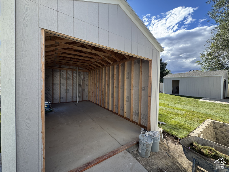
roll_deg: -0.7
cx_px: 114
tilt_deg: -1.7
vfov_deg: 85.7
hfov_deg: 102.1
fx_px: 93
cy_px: 86
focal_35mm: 14
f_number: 2.2
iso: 40
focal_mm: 2.22
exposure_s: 1/343
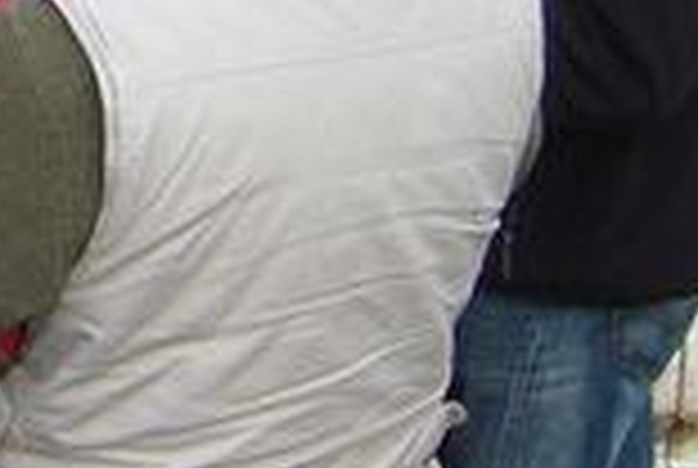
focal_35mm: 164
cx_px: -225
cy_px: -664
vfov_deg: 7.8
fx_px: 3186
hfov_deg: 12.1
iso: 80
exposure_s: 1/250
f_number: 2.8
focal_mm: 5.8
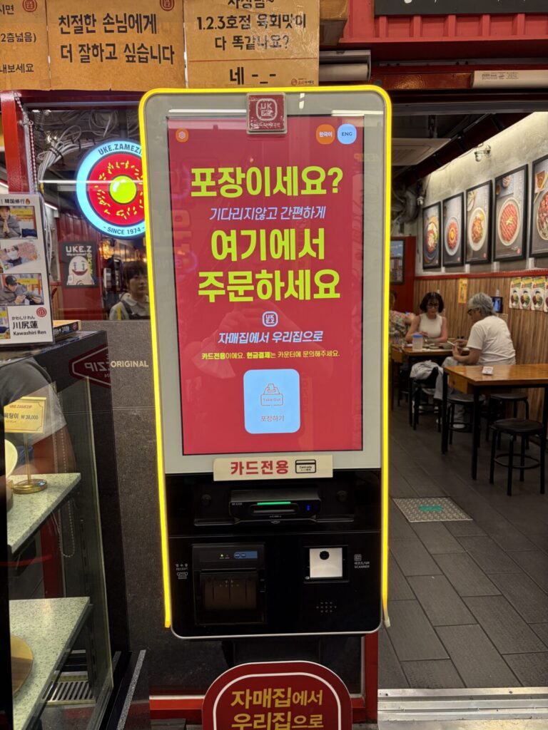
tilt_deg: -7.8
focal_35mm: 26
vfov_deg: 67.3
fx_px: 549
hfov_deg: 53.1
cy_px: 365
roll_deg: +1.5
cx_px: 274
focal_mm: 5.96
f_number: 1.6
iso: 100
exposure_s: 1/60
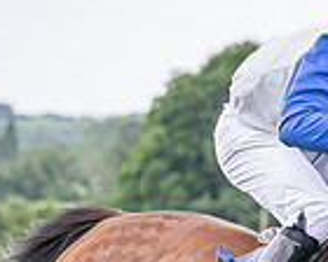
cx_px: 254
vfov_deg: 2.6
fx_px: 5669
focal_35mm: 584
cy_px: 348
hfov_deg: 3.3
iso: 400
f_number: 4
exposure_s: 1/1600
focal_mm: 99
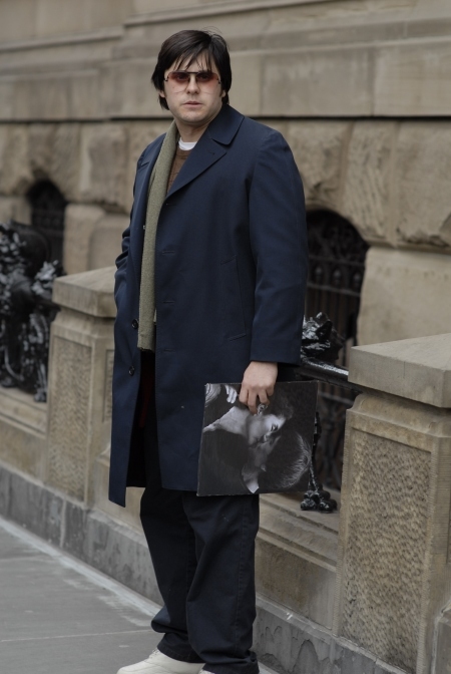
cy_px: 337
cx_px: 226
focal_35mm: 128
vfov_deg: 16.1
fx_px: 2388
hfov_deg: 10.8
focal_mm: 85
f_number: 2.8
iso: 200
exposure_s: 1/125
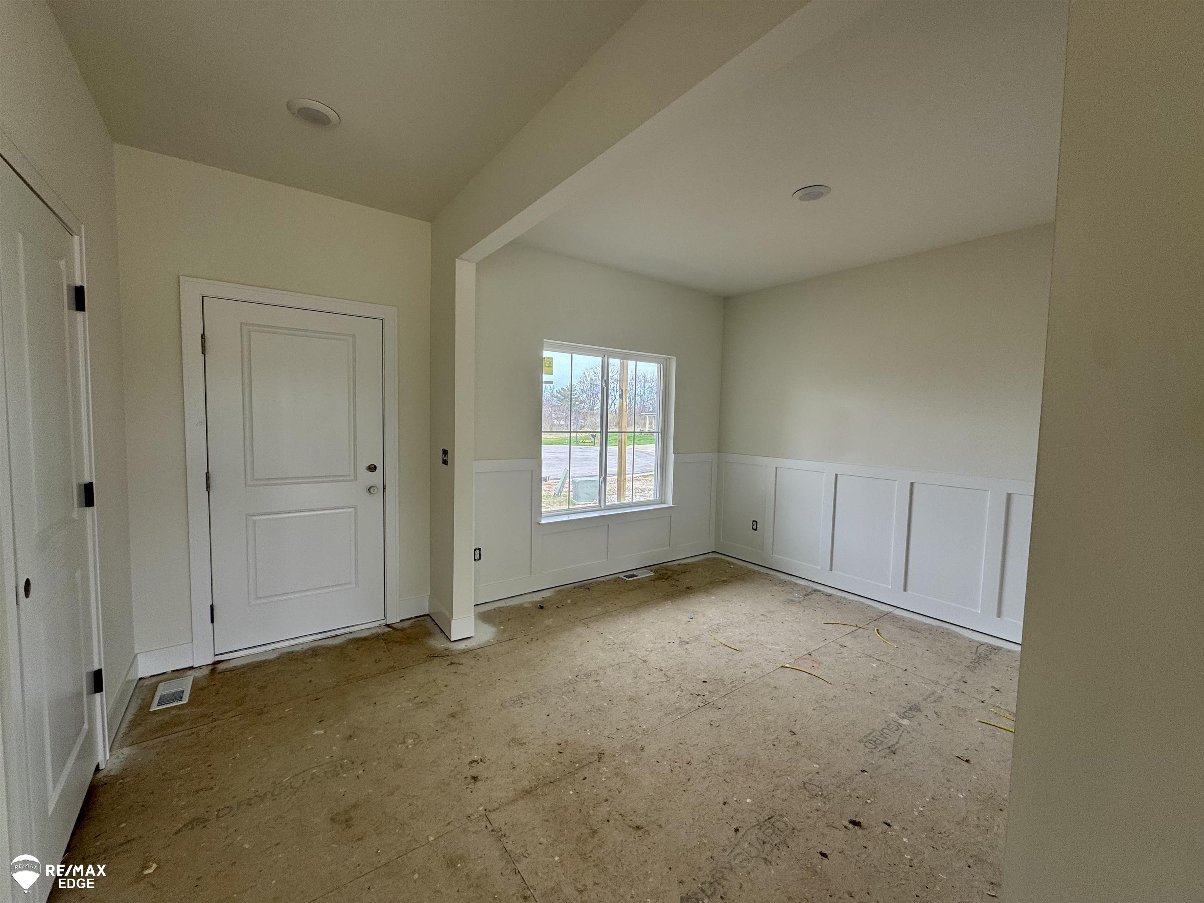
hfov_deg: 102.1
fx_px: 487
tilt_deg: -2.8
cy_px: 452
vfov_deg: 85.7
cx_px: 602
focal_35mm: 14
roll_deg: -0.7
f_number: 2.2
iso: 50
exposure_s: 1/99
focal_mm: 2.22
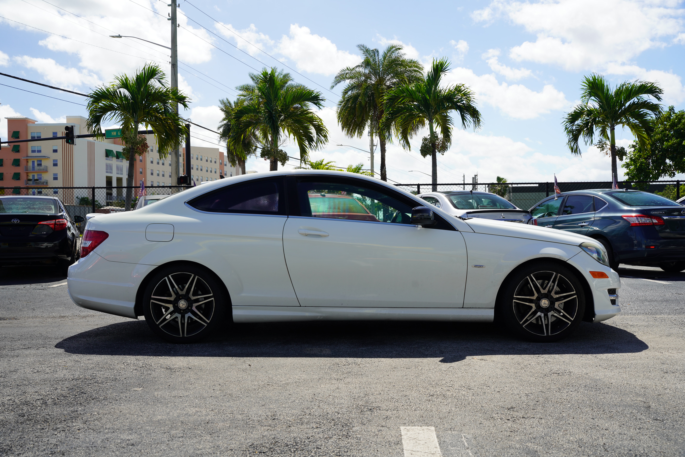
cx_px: 342
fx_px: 649
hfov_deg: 55.7
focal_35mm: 34
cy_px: 228
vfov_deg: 38.8
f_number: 8
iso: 100
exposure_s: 1/125
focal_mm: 34.1
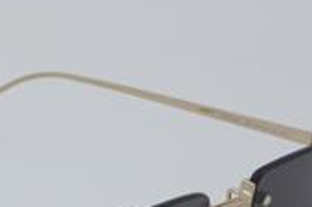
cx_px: 9
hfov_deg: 12.8
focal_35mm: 159
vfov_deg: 8.5
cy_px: 227
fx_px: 1378
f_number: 32
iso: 100
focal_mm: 45
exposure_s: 1/4
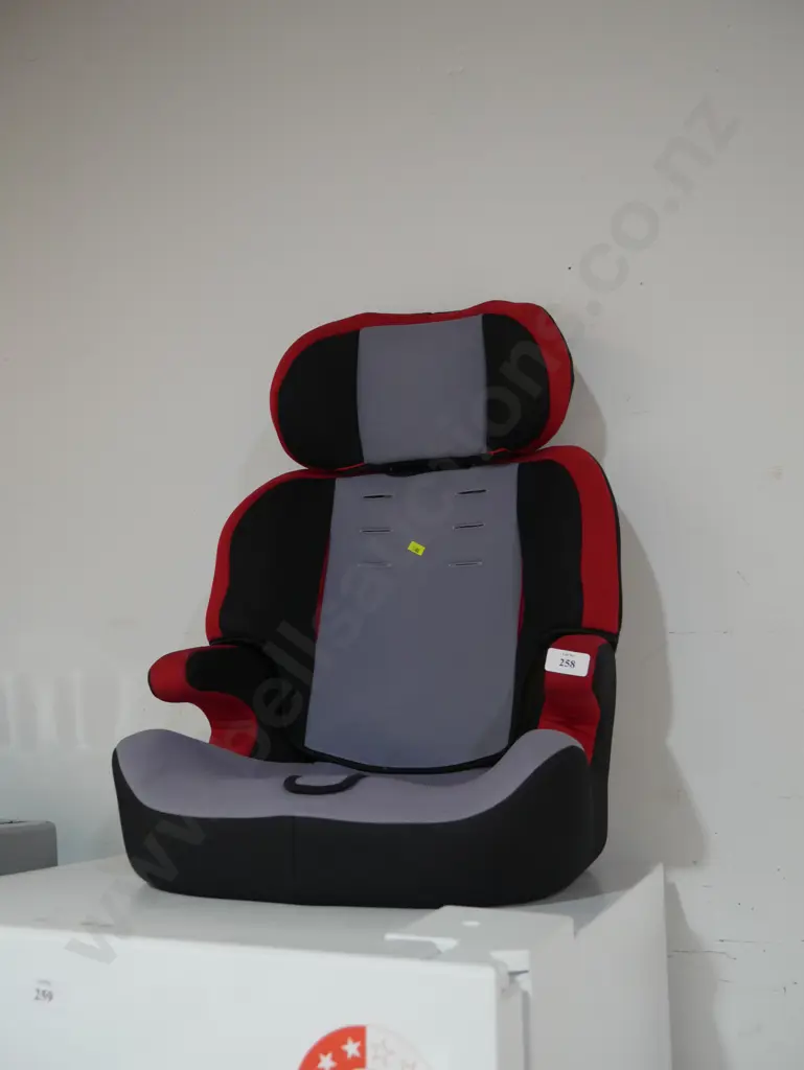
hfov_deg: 44.2
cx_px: 402
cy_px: 535
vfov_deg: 56.8
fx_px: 990
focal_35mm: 32
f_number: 3.6
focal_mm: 16
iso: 640
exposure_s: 1/60
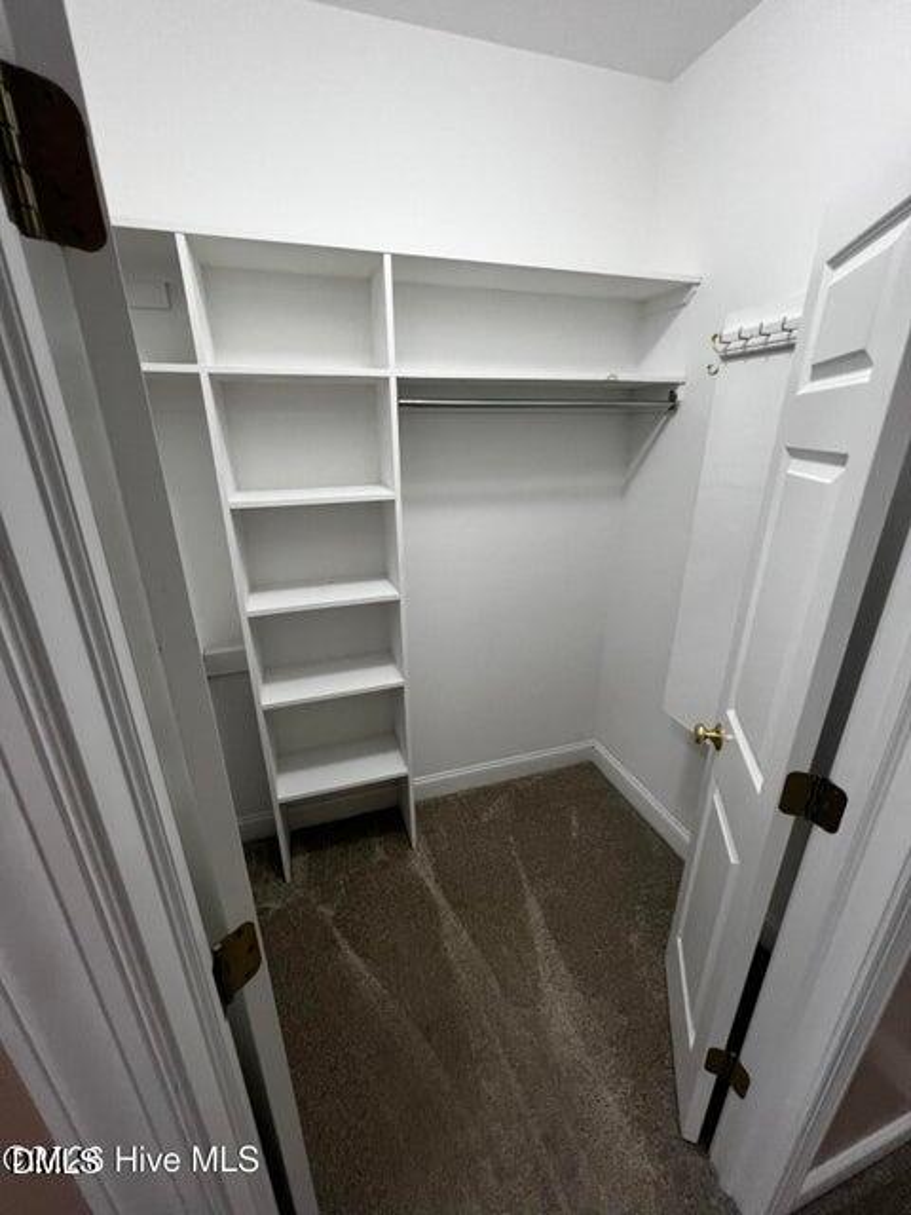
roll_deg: +0.7
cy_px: 608
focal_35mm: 13
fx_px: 456
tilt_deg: -18.9
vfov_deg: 106.2
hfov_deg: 89.9
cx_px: 456
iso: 160
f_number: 1.8
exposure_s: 1/60
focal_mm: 1.57
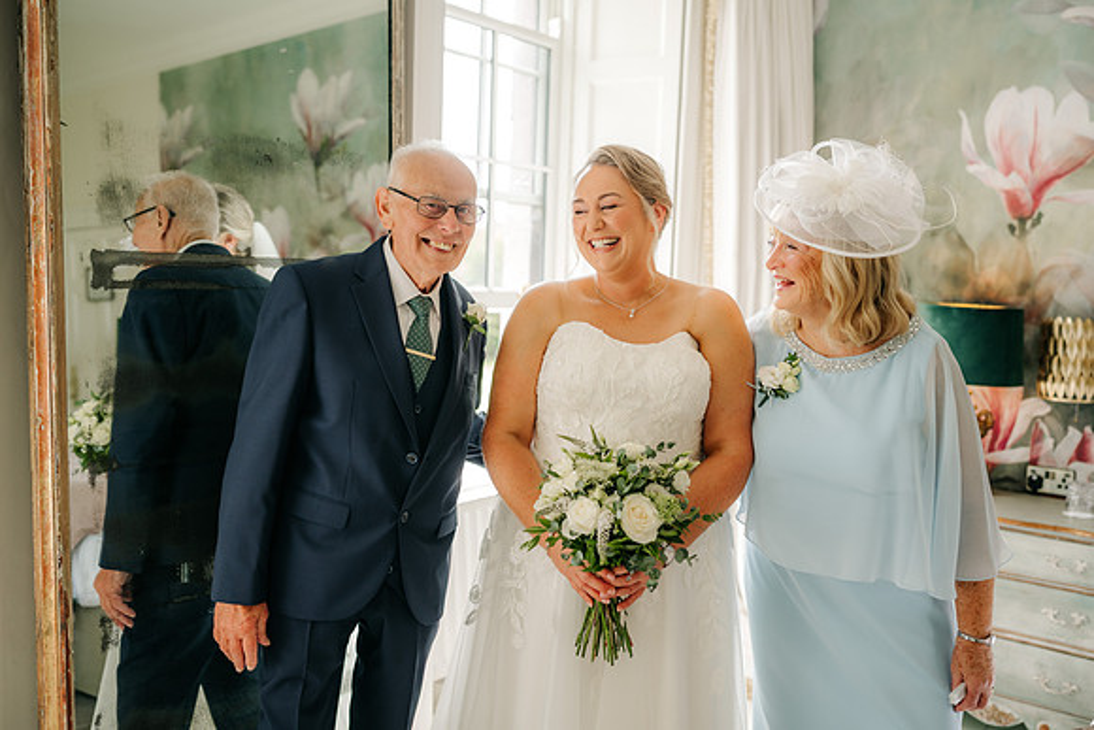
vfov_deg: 37.9
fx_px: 1064
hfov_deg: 54.4
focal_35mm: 35
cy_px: 365
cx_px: 547
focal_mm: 35
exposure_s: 1/200
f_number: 2.2
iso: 200
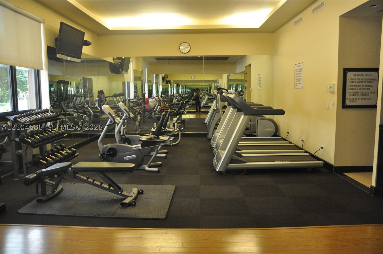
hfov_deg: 67.4
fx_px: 287
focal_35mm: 27
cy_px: 127
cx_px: 192
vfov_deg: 47.8
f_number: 3.5
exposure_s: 1/50
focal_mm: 18
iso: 1600
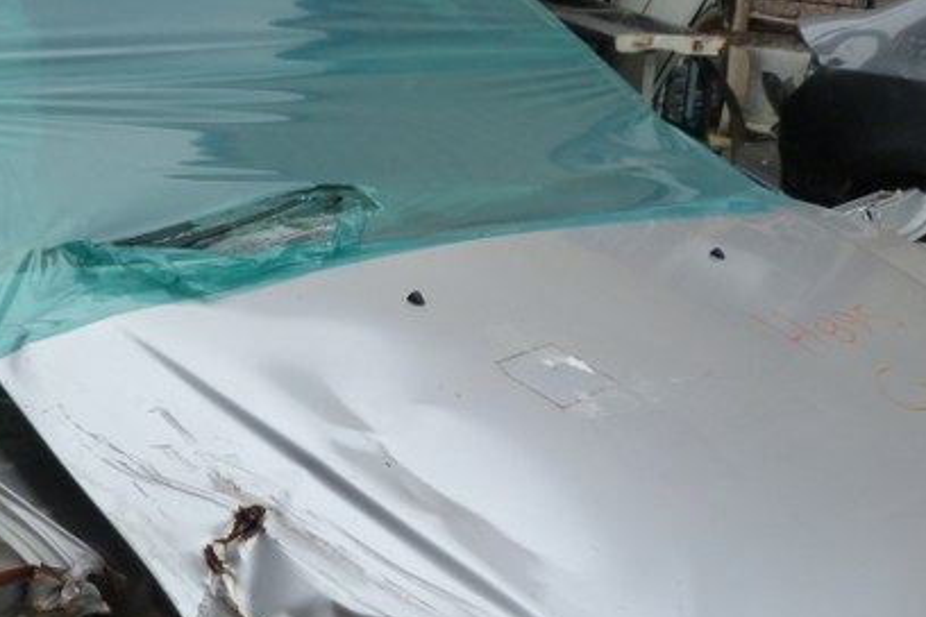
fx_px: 1312
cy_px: 404
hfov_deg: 38.5
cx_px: 327
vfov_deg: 26.4
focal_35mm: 51
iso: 125
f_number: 4
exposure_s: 1/160
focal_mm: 4.5
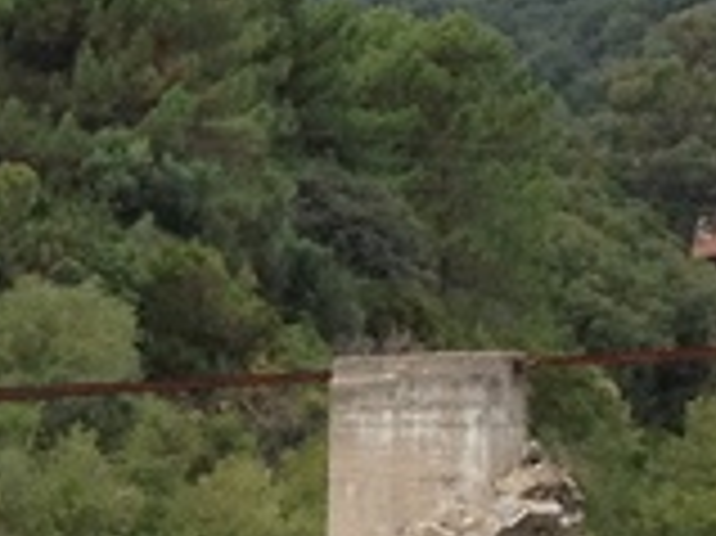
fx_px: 5456
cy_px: 707
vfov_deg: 5.6
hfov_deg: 7.1
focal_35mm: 264
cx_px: -1036
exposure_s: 1/246
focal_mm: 4.28
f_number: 2.4
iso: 64
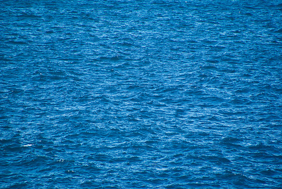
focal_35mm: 375
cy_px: 94
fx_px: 2940
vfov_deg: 3.7
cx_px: 141
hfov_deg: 5.5
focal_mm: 250
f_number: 6.3
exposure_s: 1/180
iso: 280
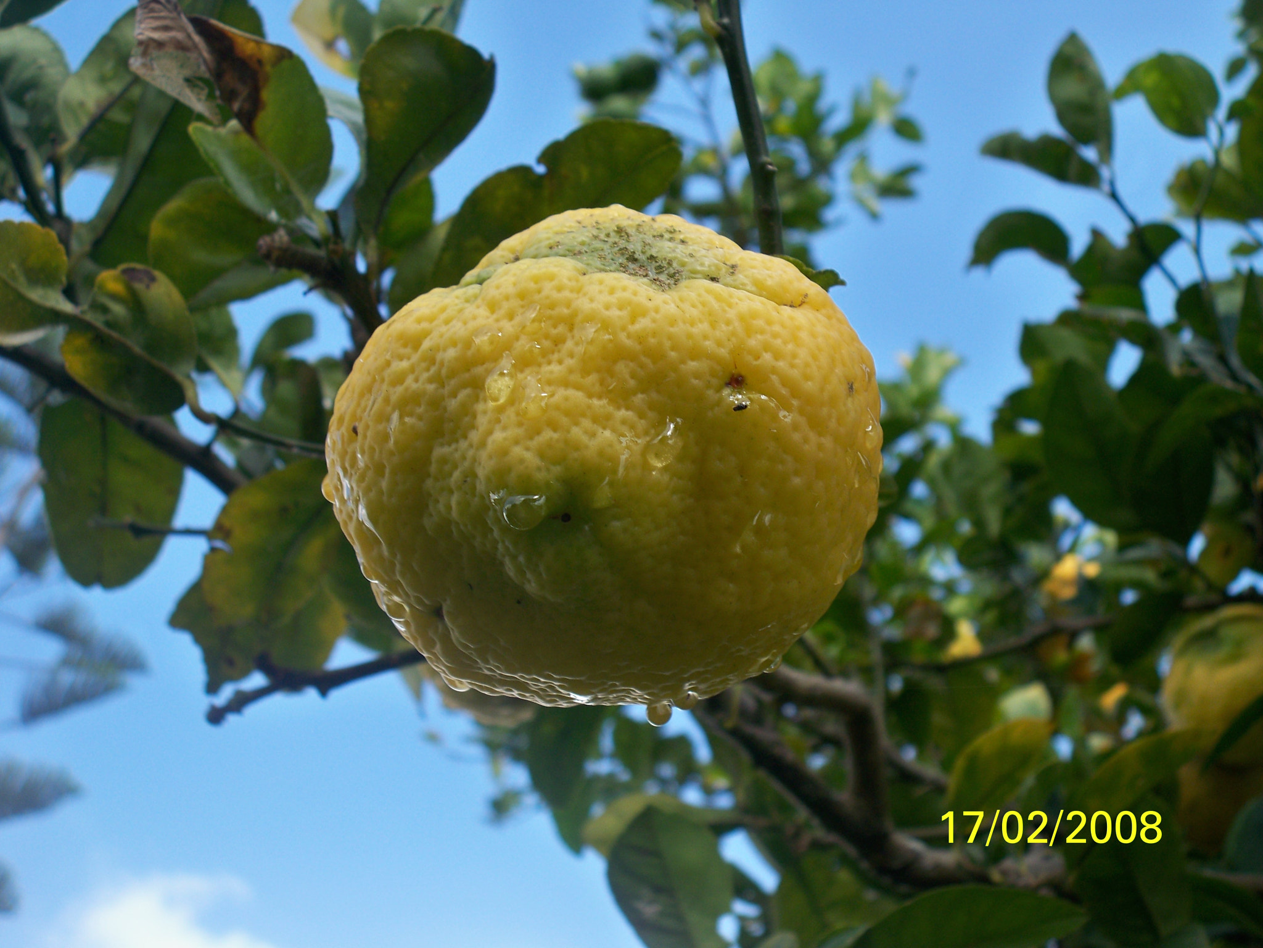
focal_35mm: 44
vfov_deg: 32.9
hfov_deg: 42.9
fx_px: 1605
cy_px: 474
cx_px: 632
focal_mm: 7.8
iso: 80
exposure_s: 1/250
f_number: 3.5
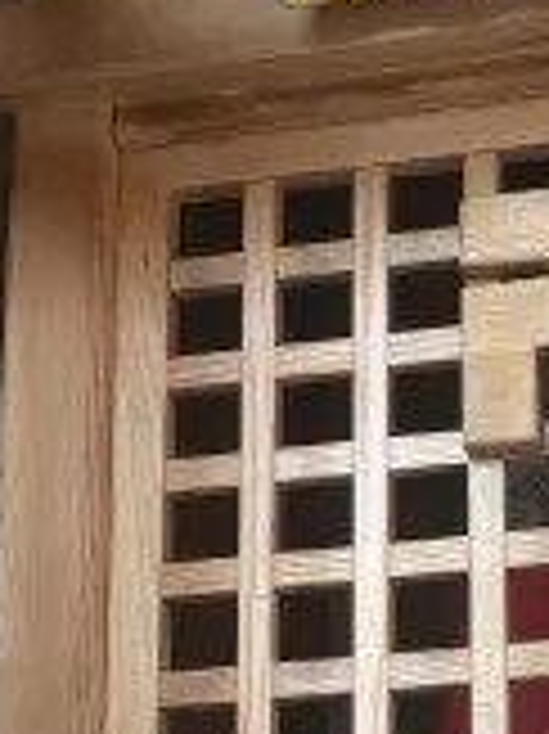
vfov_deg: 15.4
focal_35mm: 128
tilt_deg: +18.8
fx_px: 2710
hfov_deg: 11.5
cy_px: 441
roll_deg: +0.9
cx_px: 508
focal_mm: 4.2
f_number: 1.6
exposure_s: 1/149
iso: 32
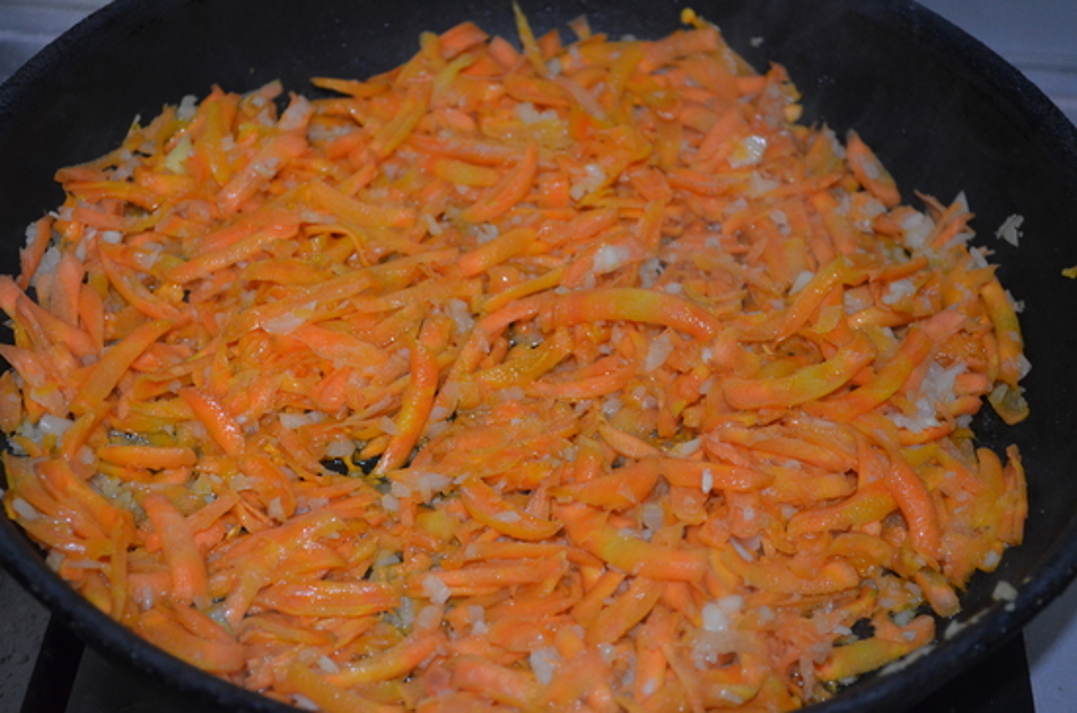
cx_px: 538
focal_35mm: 63
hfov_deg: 32.0
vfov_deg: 21.5
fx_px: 1880
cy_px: 356
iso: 2000
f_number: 5.3
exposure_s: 1/60
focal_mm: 42
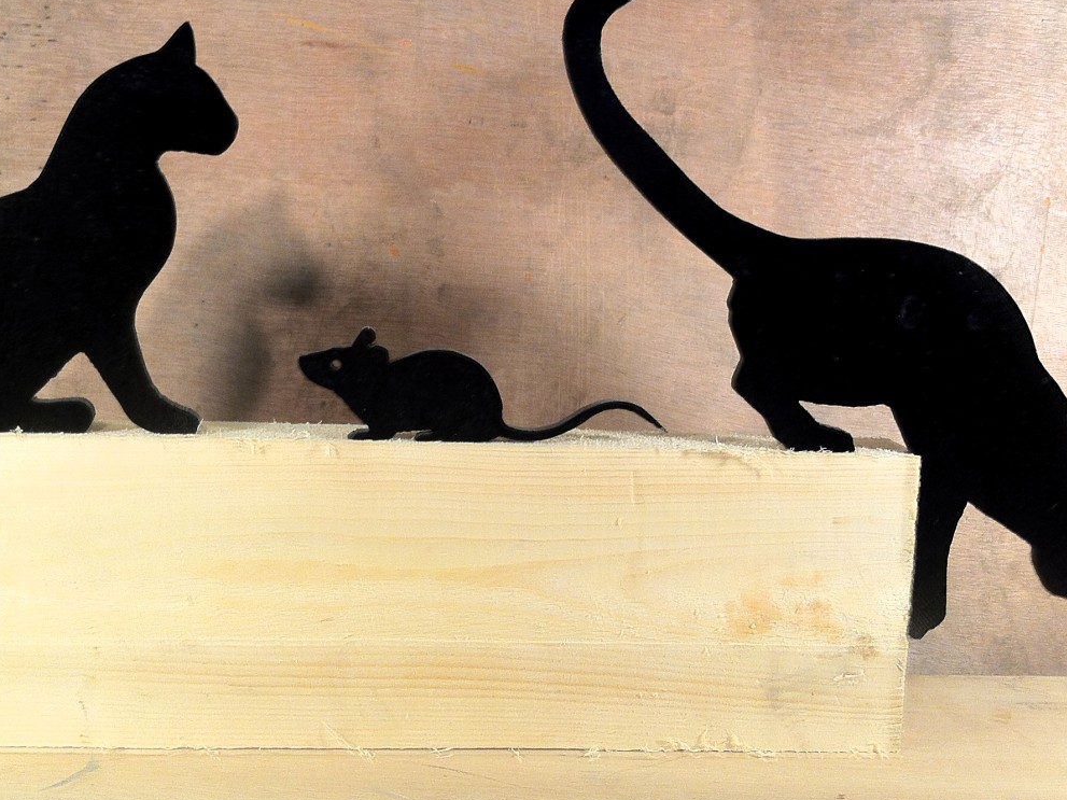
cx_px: 467
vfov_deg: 28.4
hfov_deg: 37.4
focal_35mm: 51
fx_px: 1572
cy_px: 284
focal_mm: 3.85
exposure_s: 1/60
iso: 80
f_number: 2.8
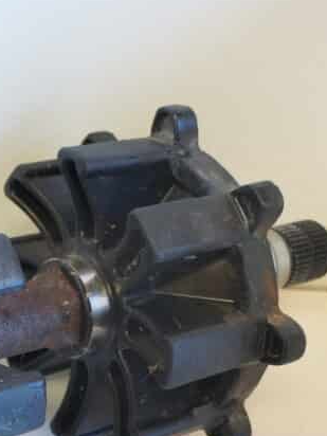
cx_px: -14
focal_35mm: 68
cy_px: 354
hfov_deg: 20.7
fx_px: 859
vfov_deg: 27.9
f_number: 3.5
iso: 1000
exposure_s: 1/60
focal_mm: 19
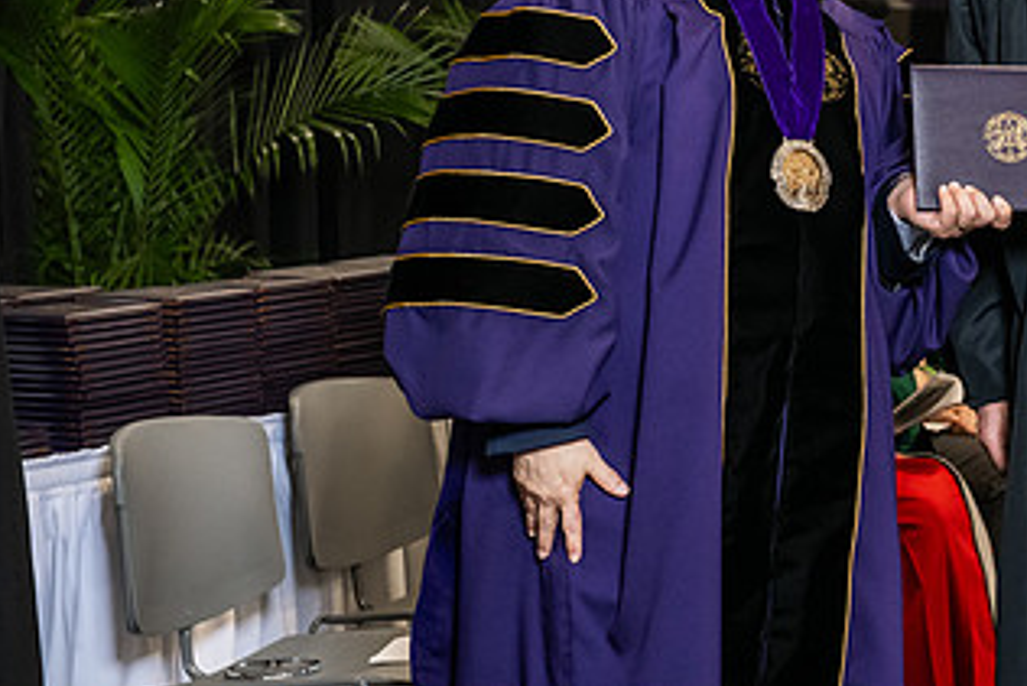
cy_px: 63
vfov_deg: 11.3
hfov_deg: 16.7
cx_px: 930
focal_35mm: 121
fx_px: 3453
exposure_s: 1/200
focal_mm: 66
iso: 2500
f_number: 5
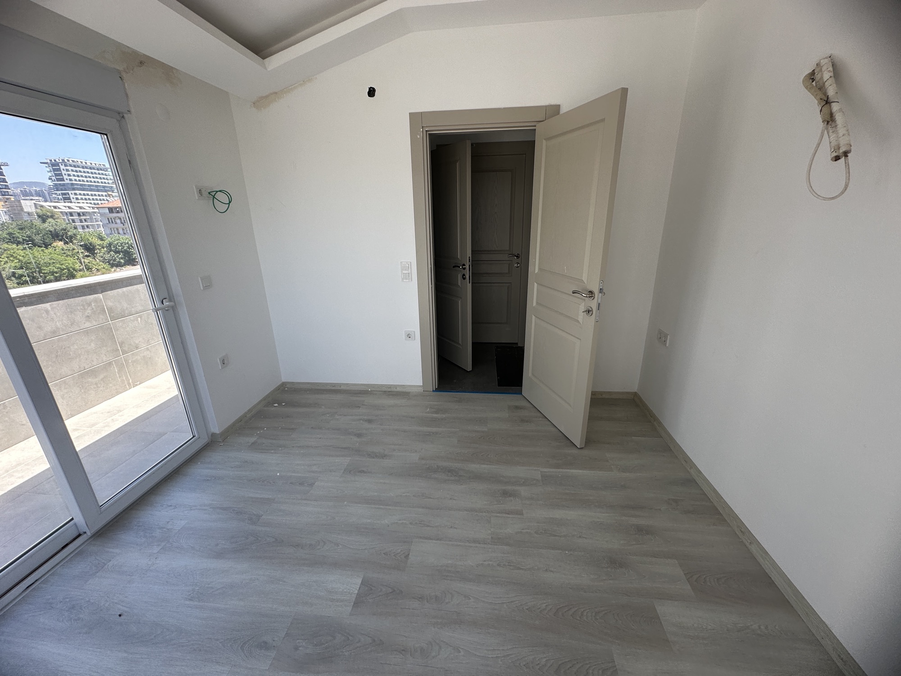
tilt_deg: -19.1
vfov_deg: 85.7
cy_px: 338
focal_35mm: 14
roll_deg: +1.2
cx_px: 450
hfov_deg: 102.1
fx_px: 364
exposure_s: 1/193
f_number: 2.2
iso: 40
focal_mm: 2.22
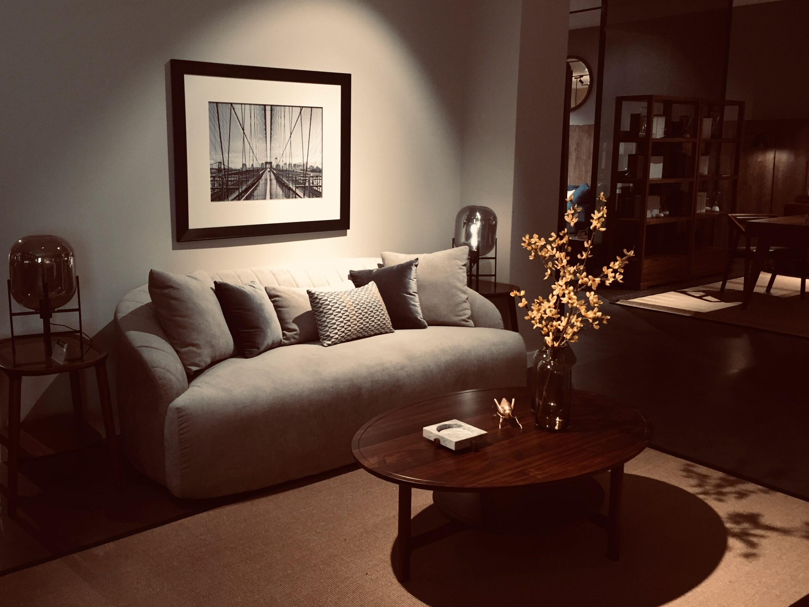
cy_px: 304
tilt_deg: -9.1
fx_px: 678
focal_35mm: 29
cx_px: 404
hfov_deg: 61.7
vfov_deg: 48.2
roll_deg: -0.6
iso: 64
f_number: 2.2
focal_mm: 4.15
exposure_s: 1/33
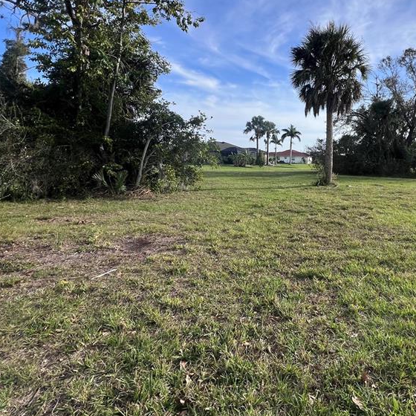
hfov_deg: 69.1
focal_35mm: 21
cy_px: 162
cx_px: 293
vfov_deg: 71.2
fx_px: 286
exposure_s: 1/1143
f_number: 1.8
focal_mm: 1.57
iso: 32
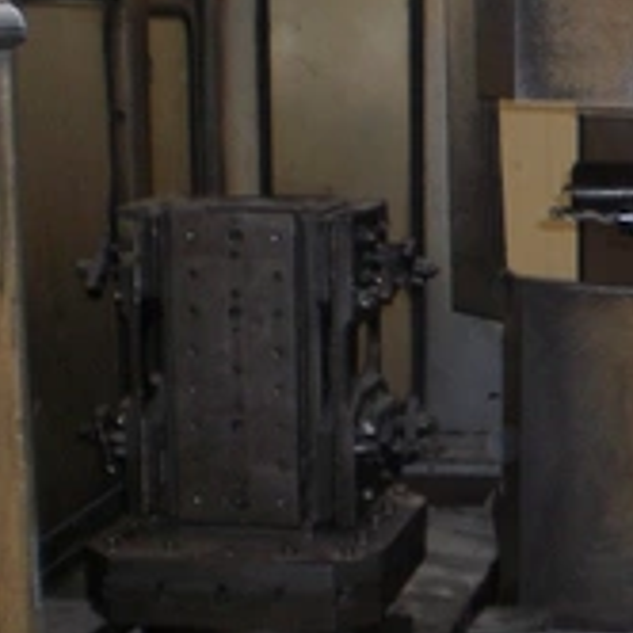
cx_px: 759
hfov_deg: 20.1
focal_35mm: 81
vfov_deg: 21.3
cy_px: 442
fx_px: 1676
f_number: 3.1
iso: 200
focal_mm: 6.3
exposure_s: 1/60
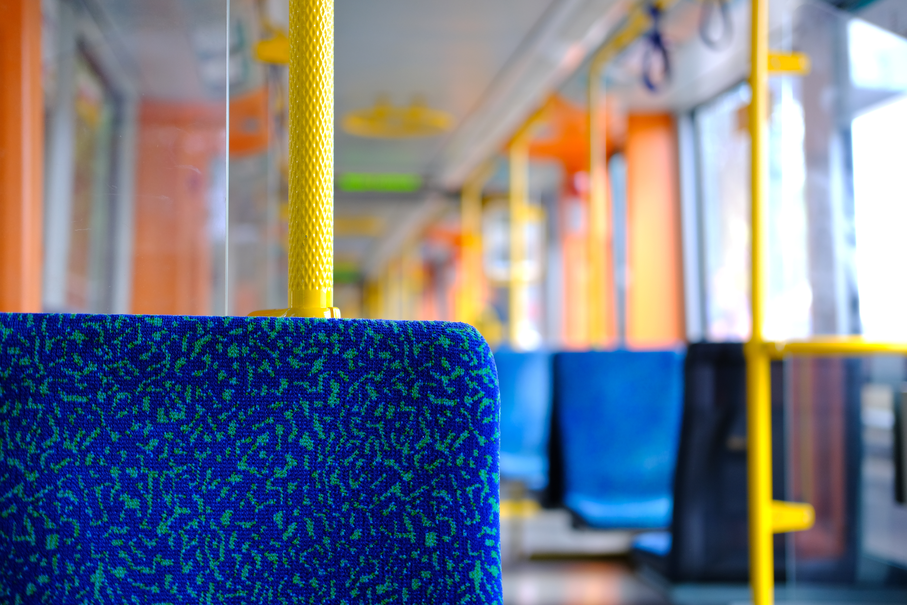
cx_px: 454
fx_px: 1335
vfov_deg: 25.5
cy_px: 302
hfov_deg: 37.5
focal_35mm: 53
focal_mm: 35
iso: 250
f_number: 2
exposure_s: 1/125
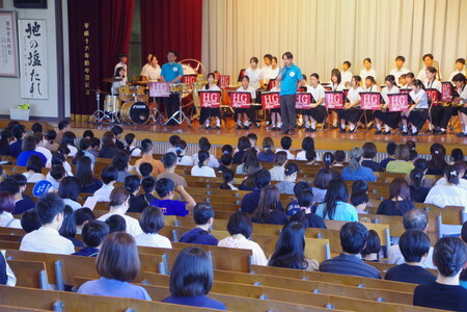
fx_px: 1323
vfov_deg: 13.4
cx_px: 234
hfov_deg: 20.0
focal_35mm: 102
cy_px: 156
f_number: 5.6
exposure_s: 1/100
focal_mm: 68
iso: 6400
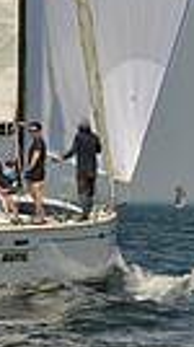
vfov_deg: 6.2
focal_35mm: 341
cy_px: -238
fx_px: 3130
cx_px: 110
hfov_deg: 3.5
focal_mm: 75
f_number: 9
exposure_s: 1/1250
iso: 200
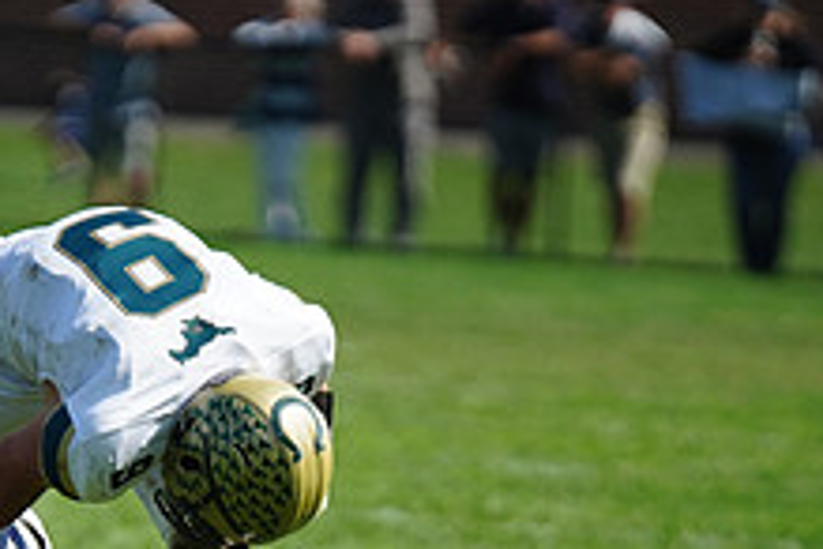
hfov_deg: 2.6
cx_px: 94
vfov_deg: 1.7
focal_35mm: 794
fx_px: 18150
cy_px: 528
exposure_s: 1/4000
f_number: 2.8
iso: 400
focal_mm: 300
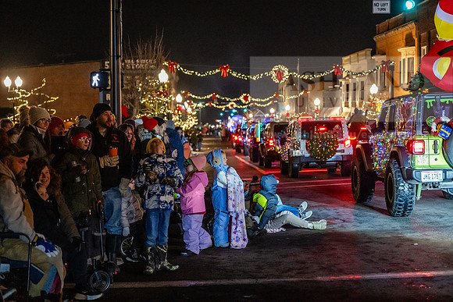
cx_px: 226
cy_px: 151
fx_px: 894
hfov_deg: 28.4
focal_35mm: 71
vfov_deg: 19.2
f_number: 3.2
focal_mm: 71
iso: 6400
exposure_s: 1/250
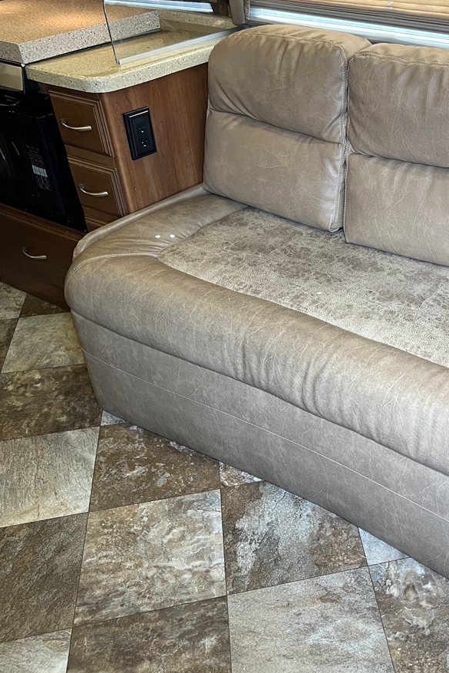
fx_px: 692
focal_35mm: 37
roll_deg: -0.3
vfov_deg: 51.9
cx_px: 388
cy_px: 335
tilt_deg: -35.5
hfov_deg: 34.3
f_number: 1.5
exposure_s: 1/94
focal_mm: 5.7
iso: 125
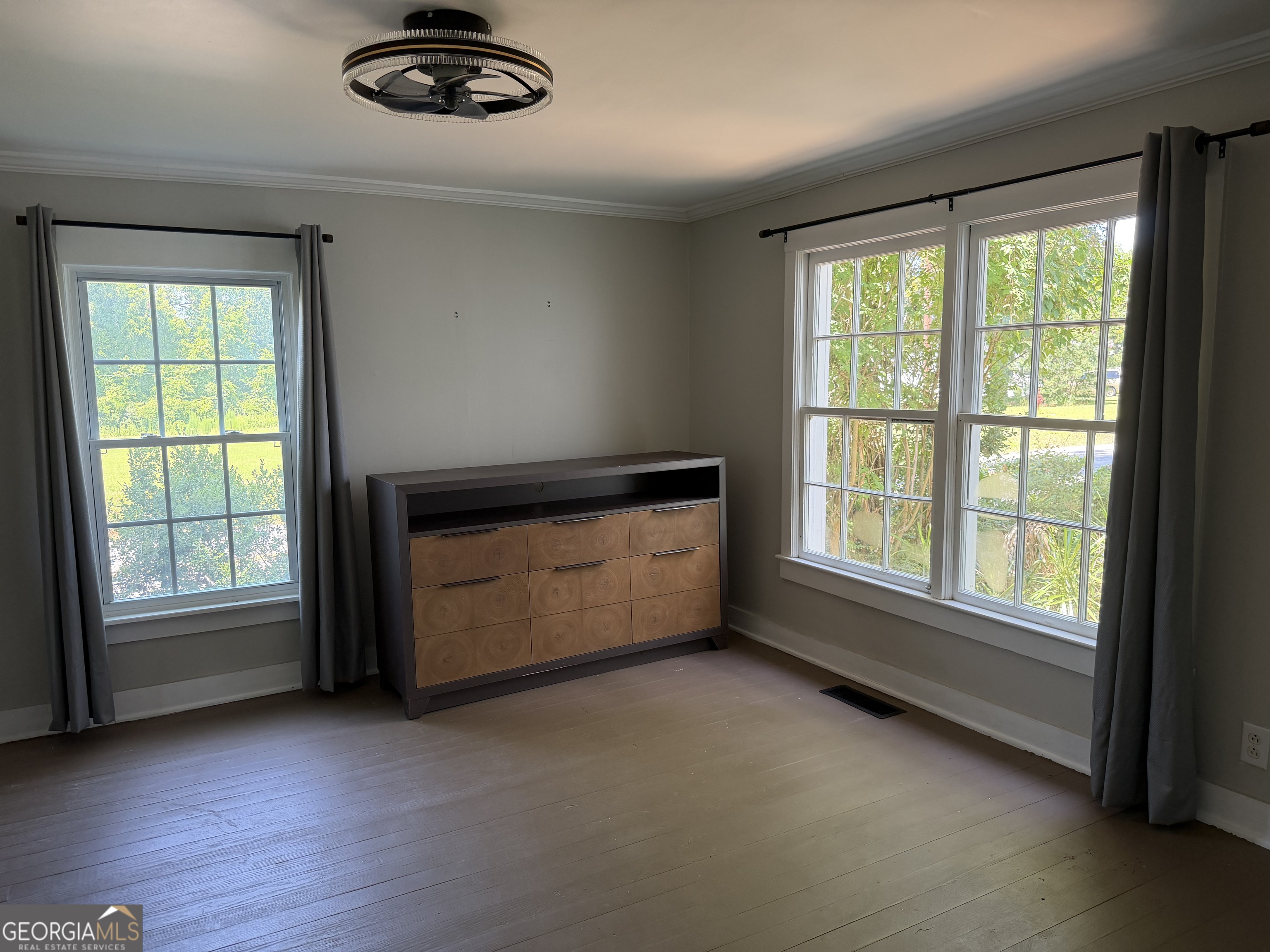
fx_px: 881
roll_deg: +1.1
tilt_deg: -7.1
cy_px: 476
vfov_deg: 56.8
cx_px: 635
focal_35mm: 24
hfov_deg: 71.6
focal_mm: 6.76
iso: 125
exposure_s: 1/121
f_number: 1.78
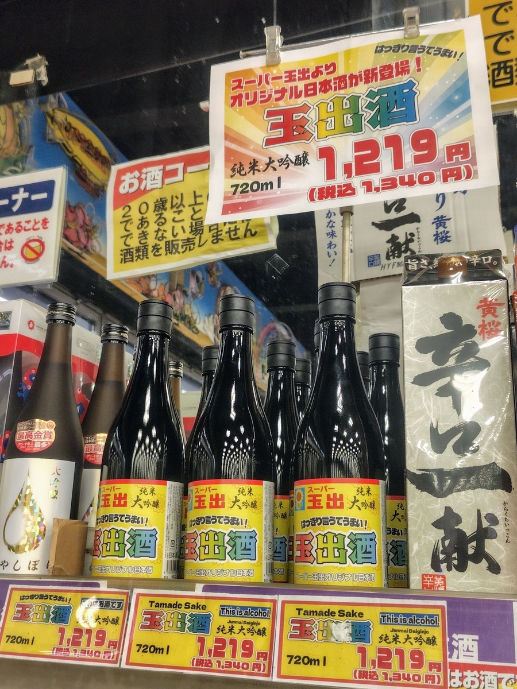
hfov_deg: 58.9
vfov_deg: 73.9
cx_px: 258
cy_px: 344
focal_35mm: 23
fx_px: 458
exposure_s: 1/60
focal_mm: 5.6
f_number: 1.9
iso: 153
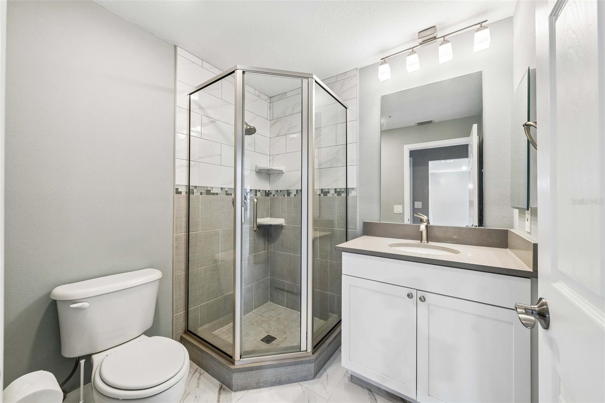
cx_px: 302
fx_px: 218
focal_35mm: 13
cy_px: 202
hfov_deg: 108.3
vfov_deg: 85.4
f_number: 8
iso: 800
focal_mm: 13
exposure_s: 1/20
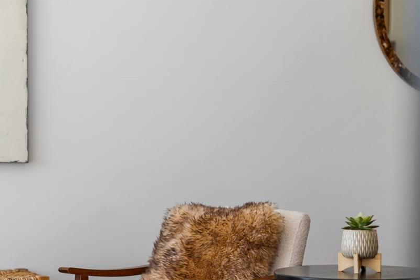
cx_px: 218
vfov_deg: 13.5
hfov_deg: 20.4
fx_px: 1166
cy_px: 272
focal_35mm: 100
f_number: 1.8
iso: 500
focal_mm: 50
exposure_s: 1/500
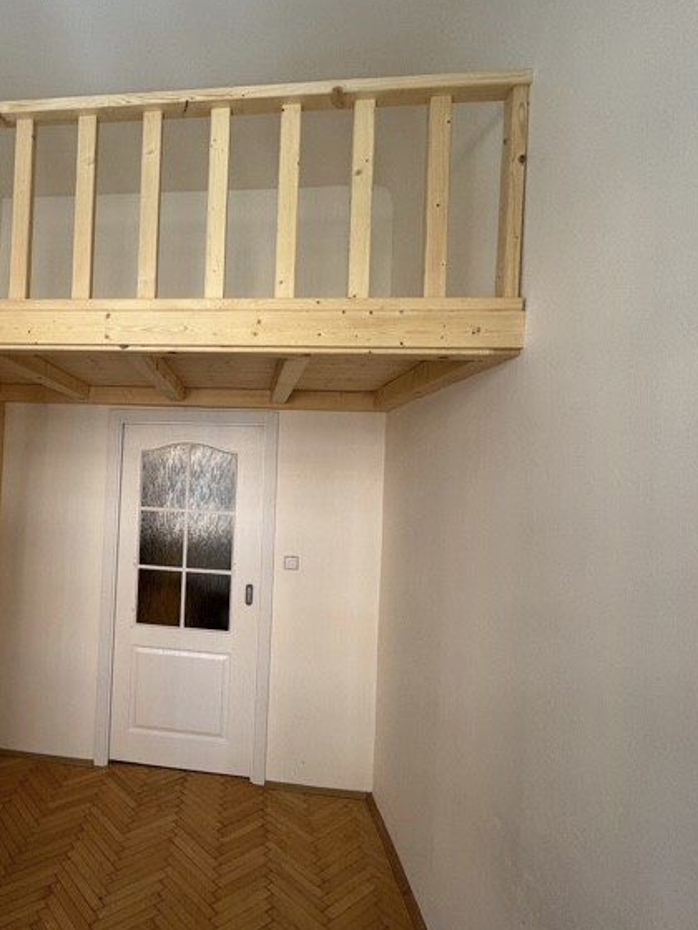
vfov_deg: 81.7
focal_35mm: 20
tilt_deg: +0.9
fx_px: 538
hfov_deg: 61.6
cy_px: 463
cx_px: 160
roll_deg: -2.1
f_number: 2.2
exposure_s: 1/99
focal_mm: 2.22
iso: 100
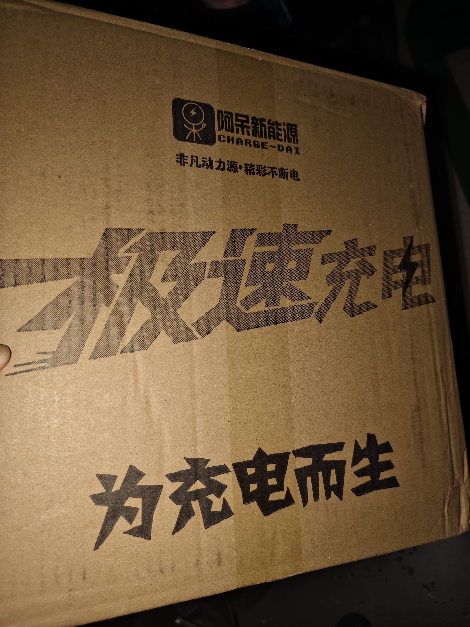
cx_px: 235
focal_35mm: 23
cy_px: 314
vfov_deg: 73.9
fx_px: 416
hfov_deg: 58.9
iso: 304
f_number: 1.88
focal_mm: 5.56
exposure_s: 1/100
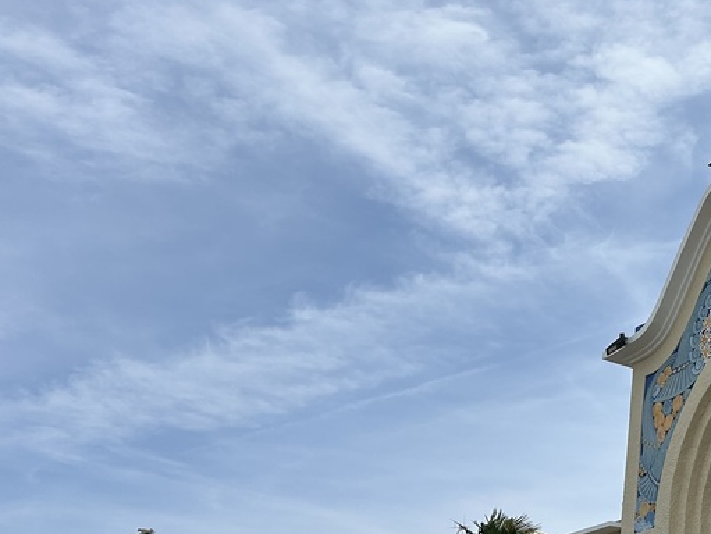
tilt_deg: +28.3
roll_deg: -0.2
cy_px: 207
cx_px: 768
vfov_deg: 24.0
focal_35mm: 61
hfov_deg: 28.9
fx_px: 1254
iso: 50
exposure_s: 1/6993
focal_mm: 5.7
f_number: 1.5
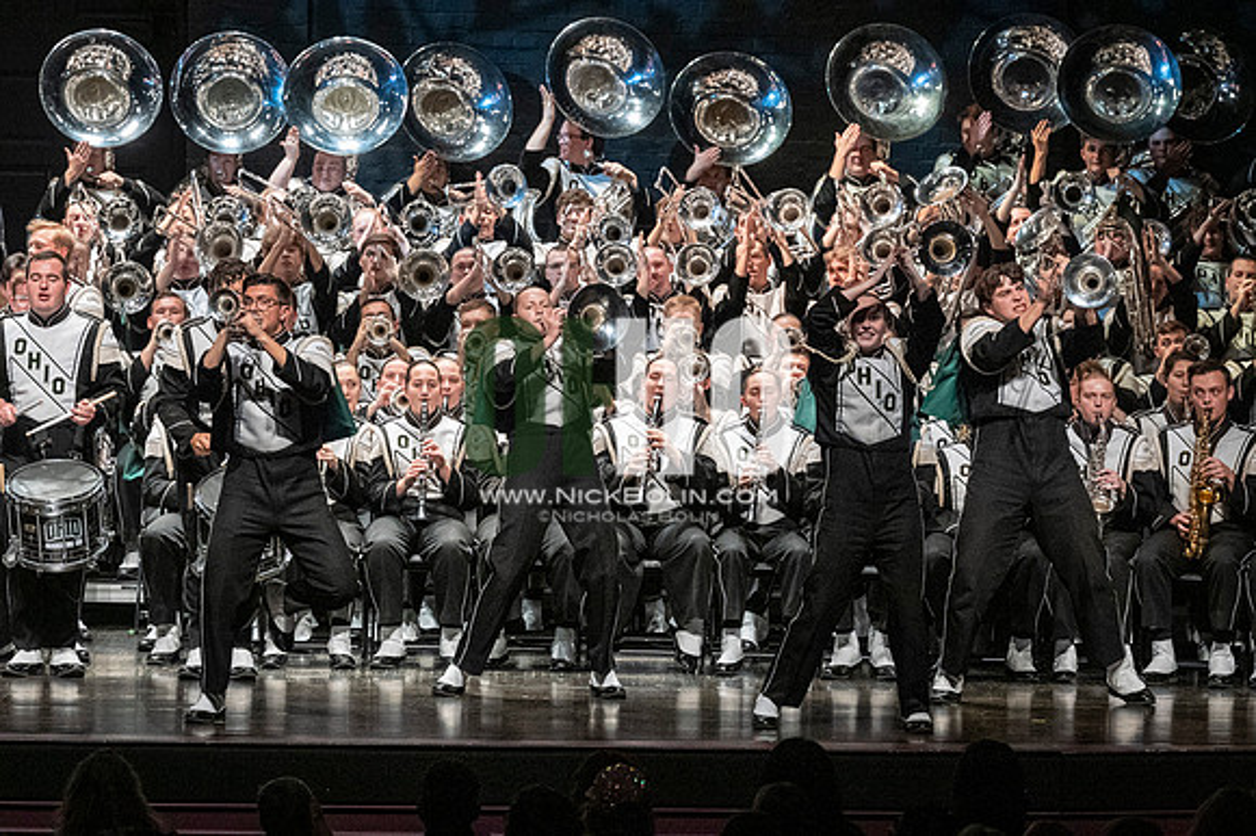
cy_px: 418
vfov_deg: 7.3
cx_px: 628
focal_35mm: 187
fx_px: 6520
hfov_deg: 11.0
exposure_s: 1/500
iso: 4000
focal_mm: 125
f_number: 4
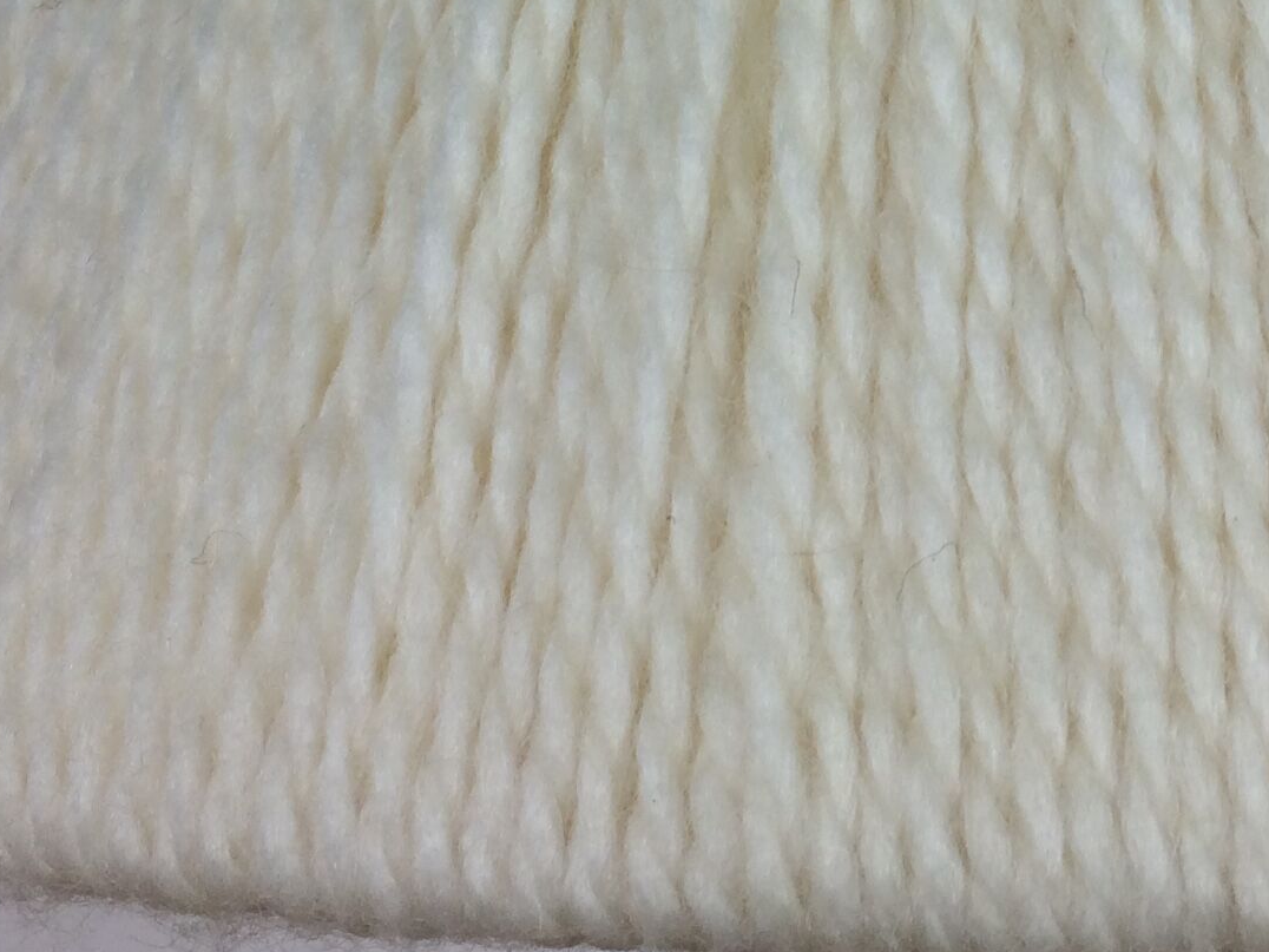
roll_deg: -1.4
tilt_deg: +2.5
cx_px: 1063
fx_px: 3226
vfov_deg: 16.3
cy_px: -94
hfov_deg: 21.9
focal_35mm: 88
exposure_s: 1/109
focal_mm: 4.15
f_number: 2.2
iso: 32
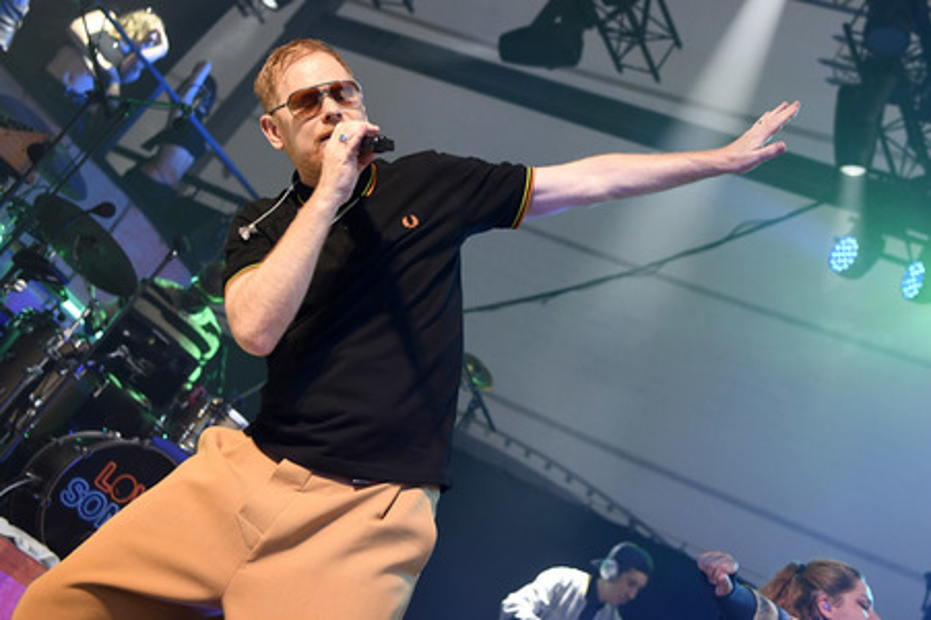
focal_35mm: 38
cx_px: 466
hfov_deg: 50.7
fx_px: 982
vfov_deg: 35.0
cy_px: 310
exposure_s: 1/500
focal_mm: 38
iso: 800
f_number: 3.2
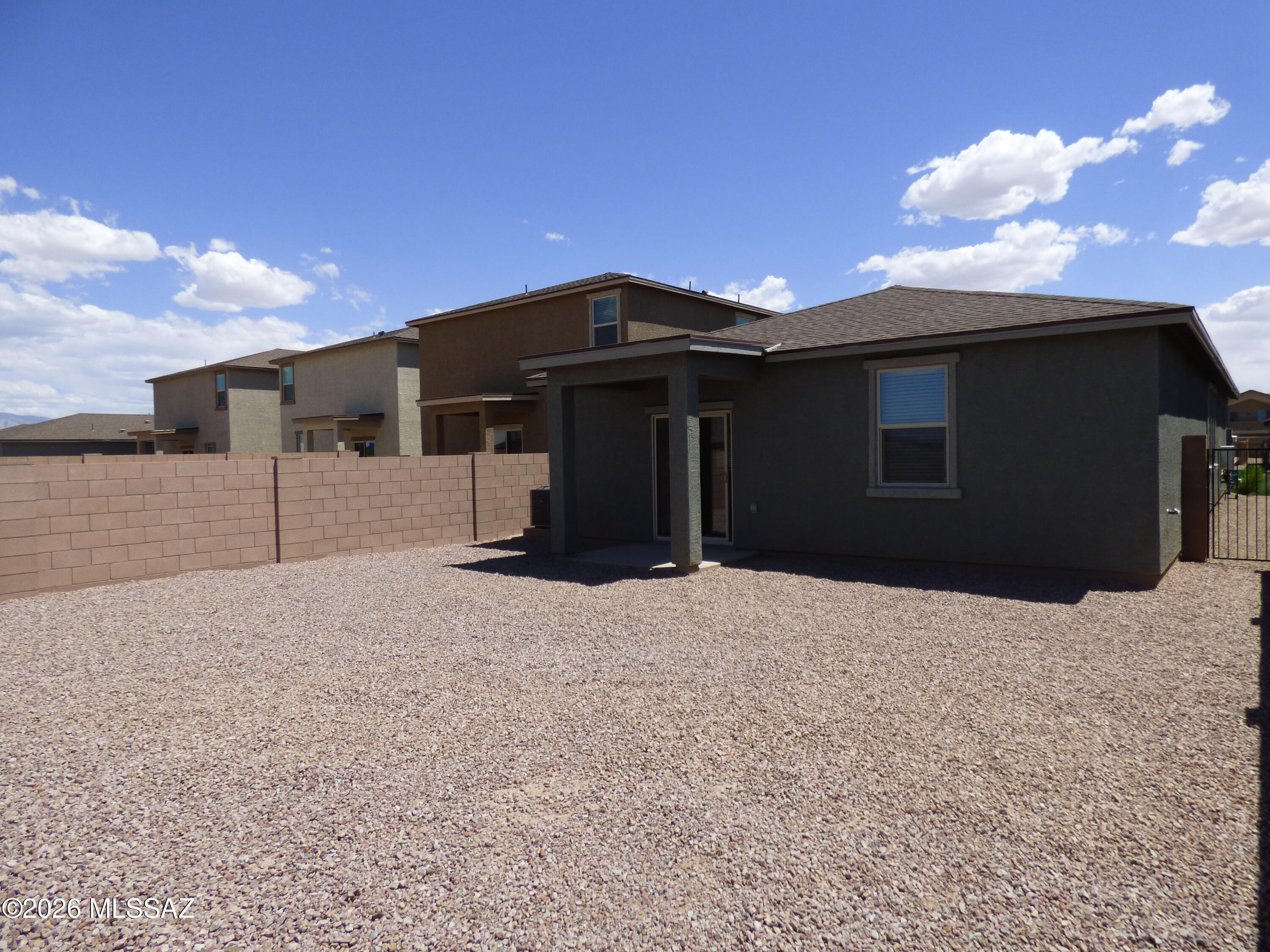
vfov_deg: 66.0
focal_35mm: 20
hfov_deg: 81.7
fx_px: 734
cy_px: 476
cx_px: 635
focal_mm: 3.58
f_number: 2.8
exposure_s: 1/2000
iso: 100
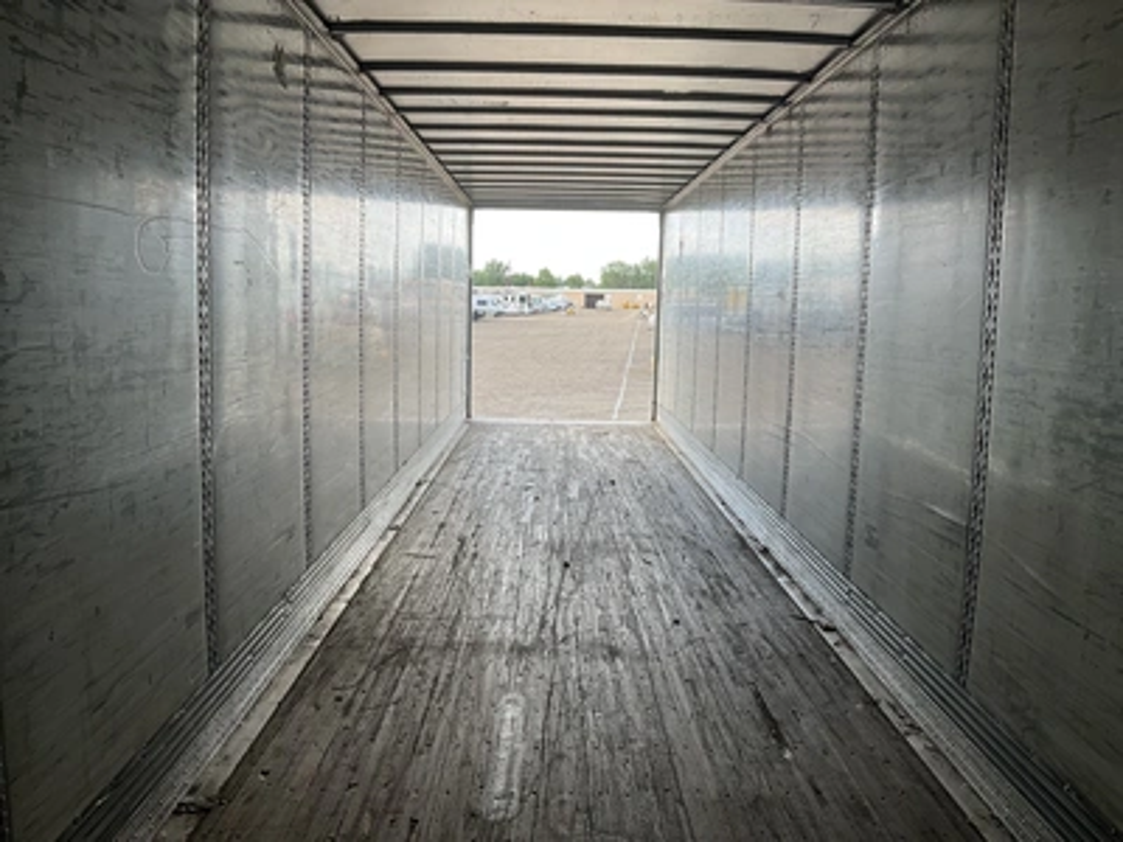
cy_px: 421
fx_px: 941
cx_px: 562
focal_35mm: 29
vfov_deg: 48.2
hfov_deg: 61.7
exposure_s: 1/122
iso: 25
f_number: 1.8
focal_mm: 3
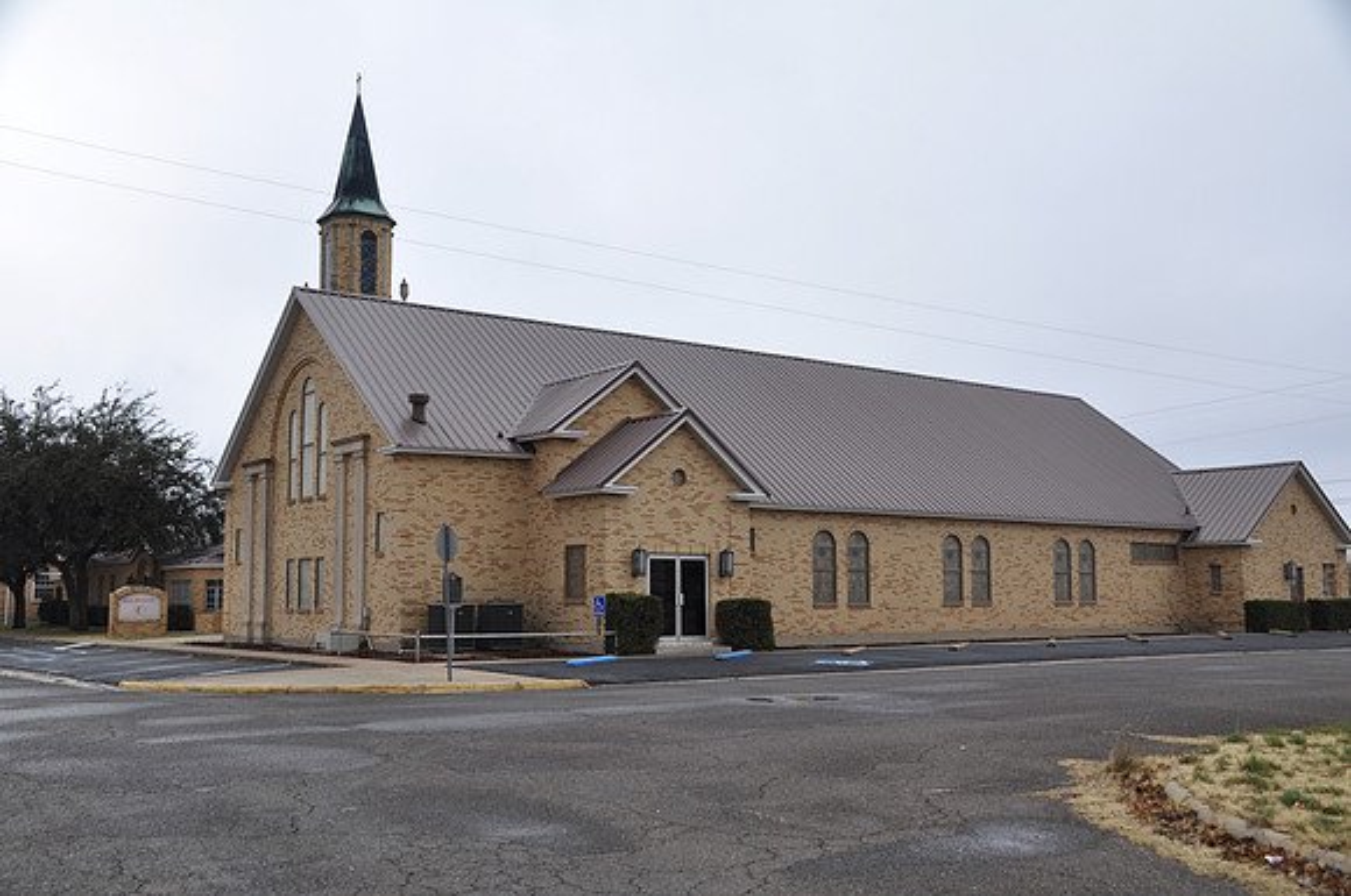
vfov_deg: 36.8
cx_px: 676
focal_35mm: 36
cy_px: 448
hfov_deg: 53.2
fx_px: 1349
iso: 200
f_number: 7.1
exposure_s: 1/200
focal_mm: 24
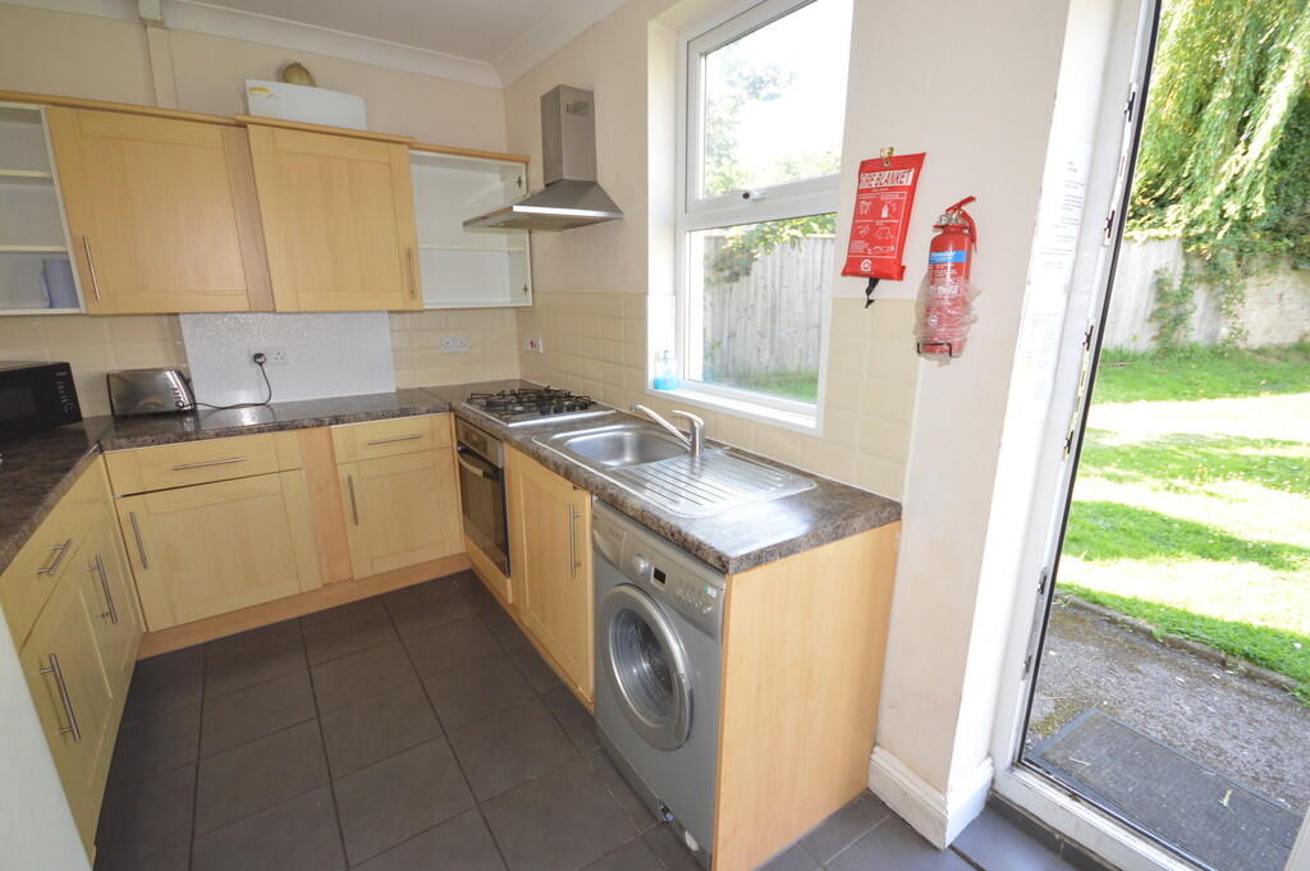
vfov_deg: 77.2
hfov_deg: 100.4
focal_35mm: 15
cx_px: 655
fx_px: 545
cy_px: 436
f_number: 4.5
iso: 400
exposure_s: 1/80
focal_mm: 10
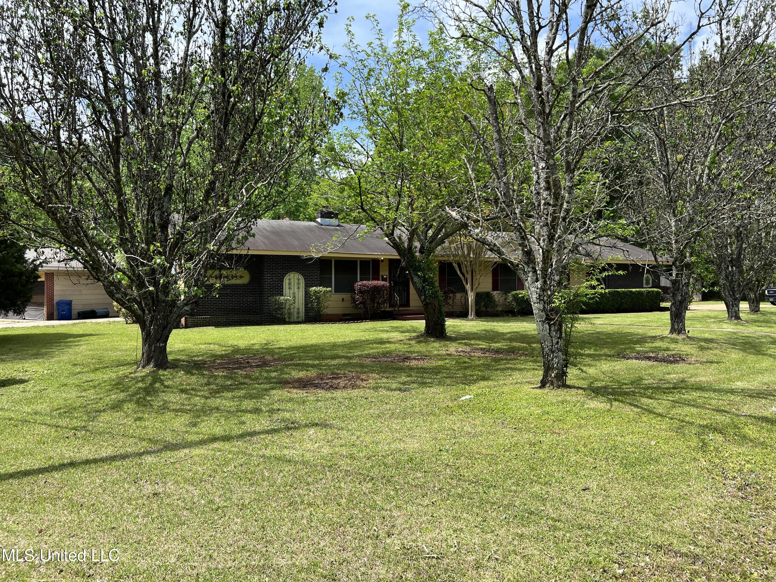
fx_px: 583
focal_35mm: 26
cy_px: 291
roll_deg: -0.1
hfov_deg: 67.3
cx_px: 388
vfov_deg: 53.1
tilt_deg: -0.2
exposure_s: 1/2083
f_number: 1.5
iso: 50
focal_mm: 5.7
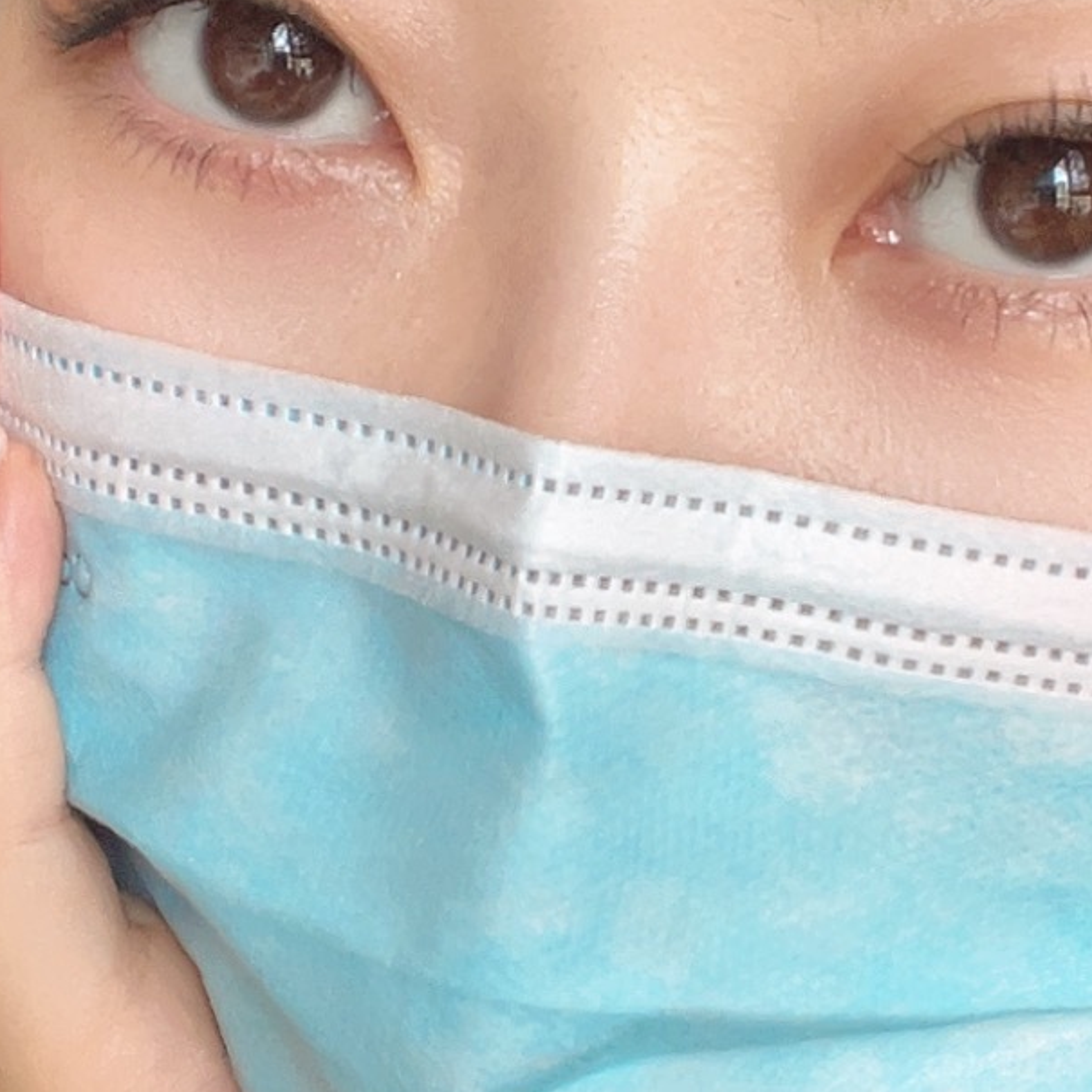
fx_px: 2677
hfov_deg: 22.9
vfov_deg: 23.0
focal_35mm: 75
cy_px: 691
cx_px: 749
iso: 64
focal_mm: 2.71
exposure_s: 1/121
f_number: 2.2
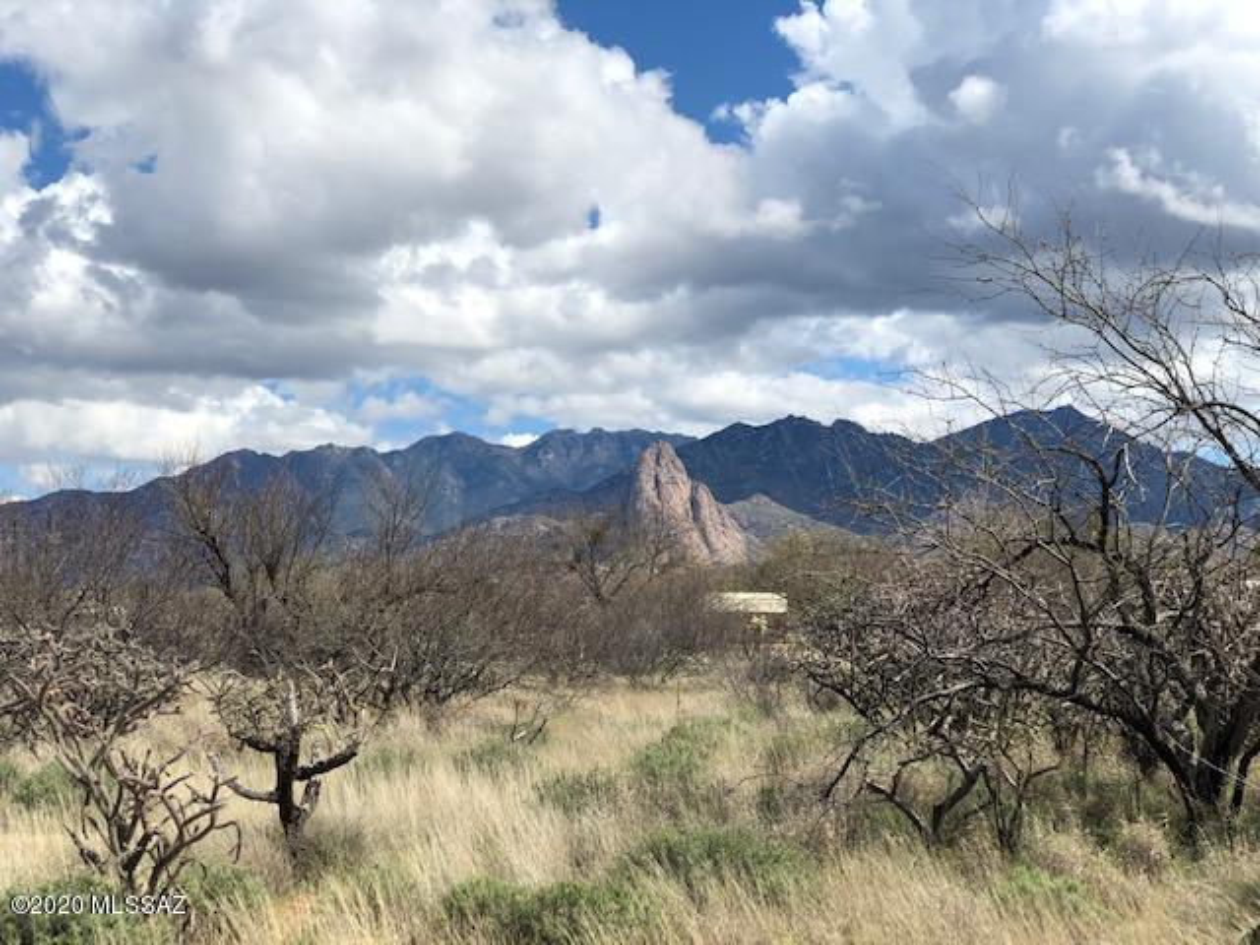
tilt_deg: +3.7
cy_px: 472
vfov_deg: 25.7
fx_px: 2075
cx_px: 630
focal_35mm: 57
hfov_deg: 33.8
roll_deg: -1.9
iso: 20
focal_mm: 6.6
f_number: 2.8
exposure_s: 1/1412
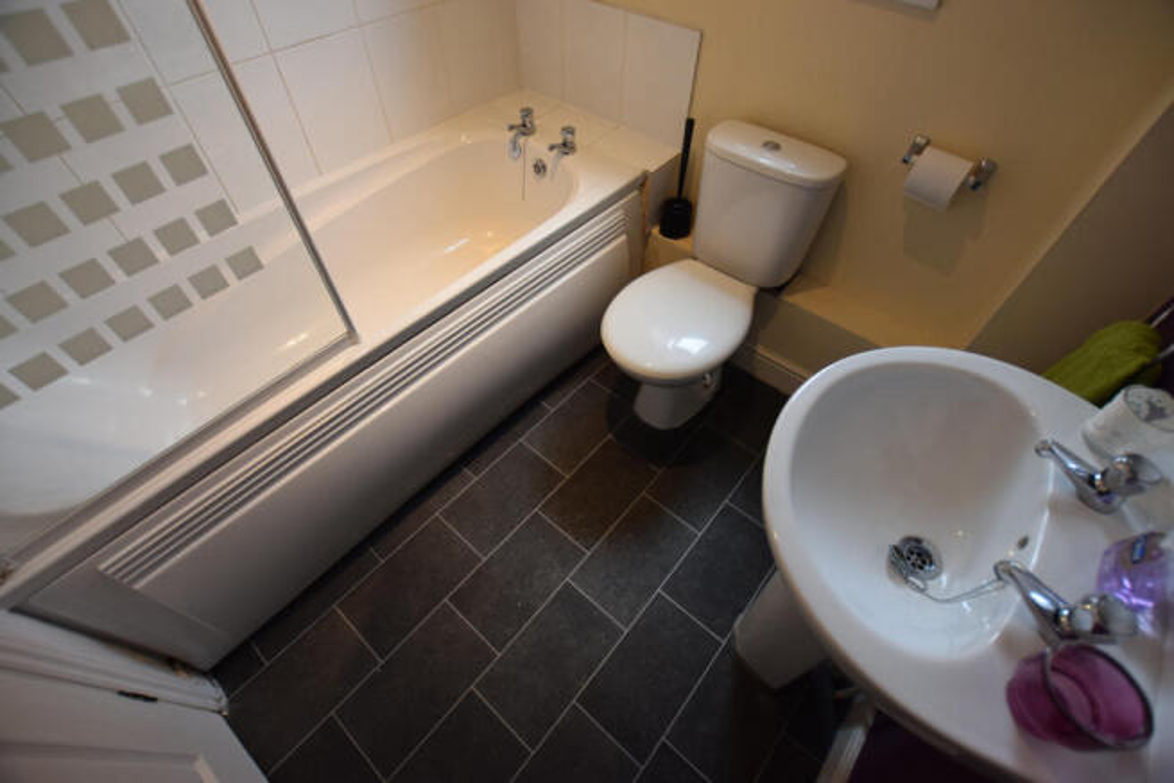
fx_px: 489
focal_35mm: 15
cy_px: 392
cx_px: 587
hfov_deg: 100.4
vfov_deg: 77.4
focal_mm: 10
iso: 800
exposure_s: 1/60
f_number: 3.5
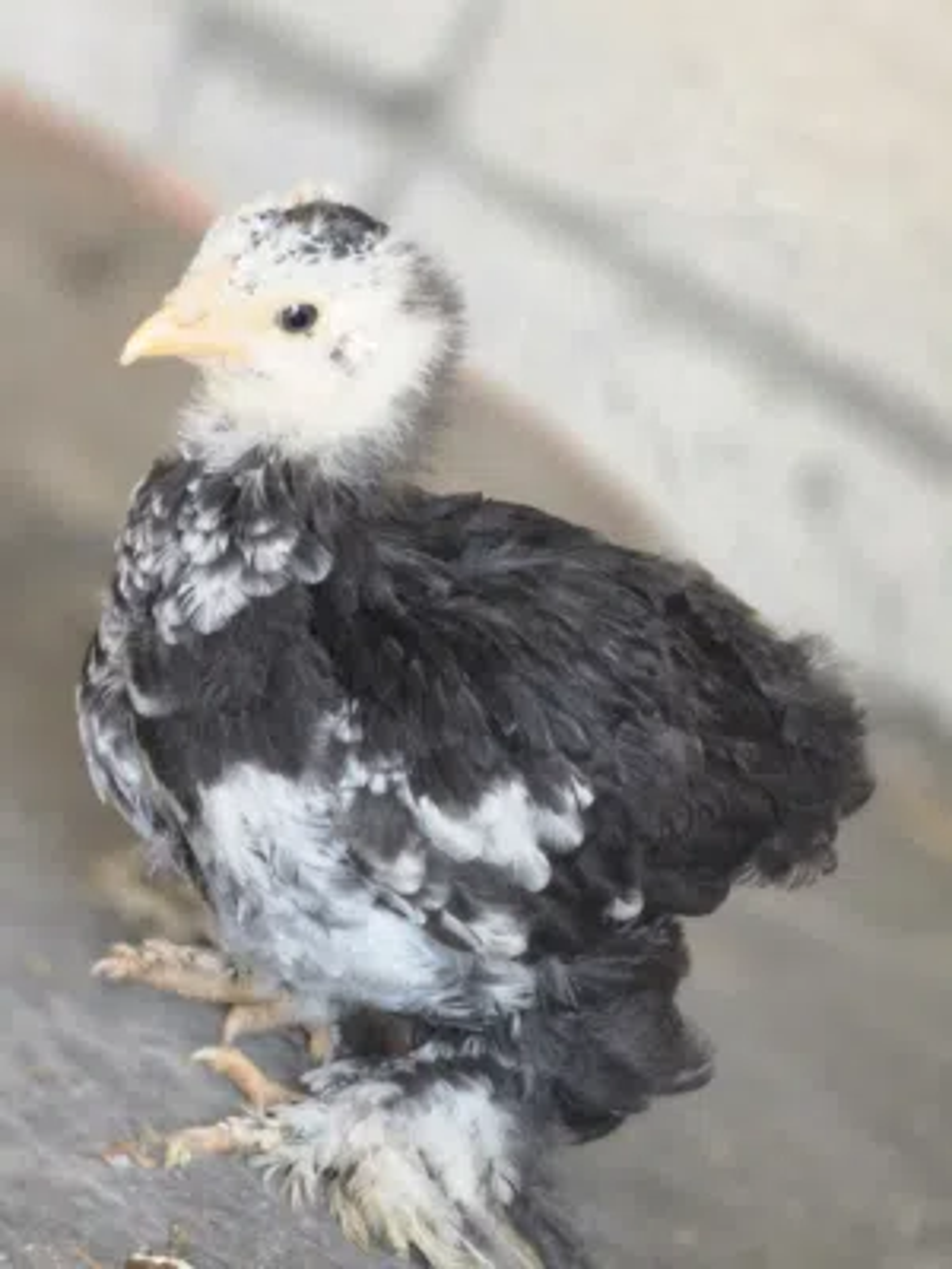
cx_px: 476
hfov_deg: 12.9
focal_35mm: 115
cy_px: 634
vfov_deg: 17.1
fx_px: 4217
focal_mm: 18.6
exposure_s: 1/50
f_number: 3.4
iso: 250
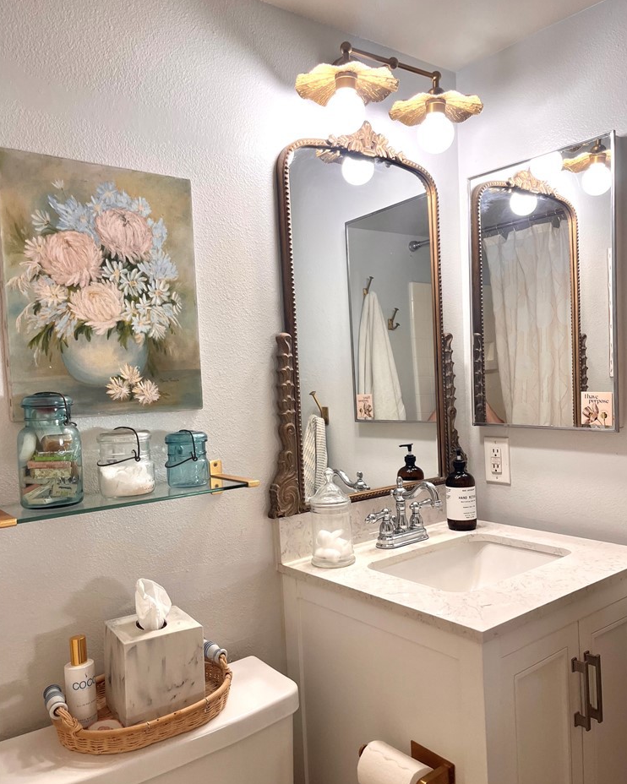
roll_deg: +3.1
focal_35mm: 28
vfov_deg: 62.2
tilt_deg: -3.1
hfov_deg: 51.5
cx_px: 321
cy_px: 403
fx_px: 650
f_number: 1.6
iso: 64
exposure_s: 1/60
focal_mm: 5.1
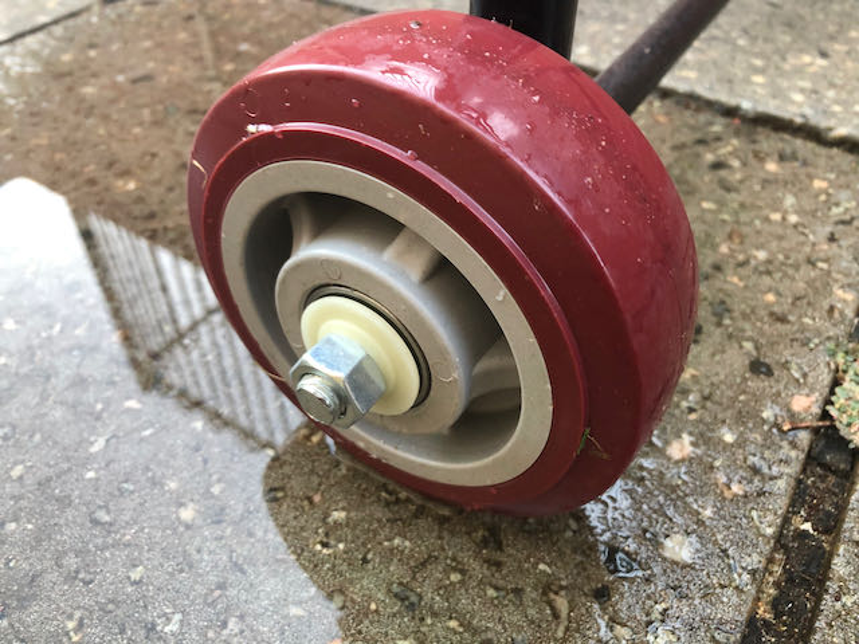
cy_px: 322
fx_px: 695
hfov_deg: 63.4
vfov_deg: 49.7
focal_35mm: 28
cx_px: 430
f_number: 1.8
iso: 40
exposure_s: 1/15
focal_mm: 3.99
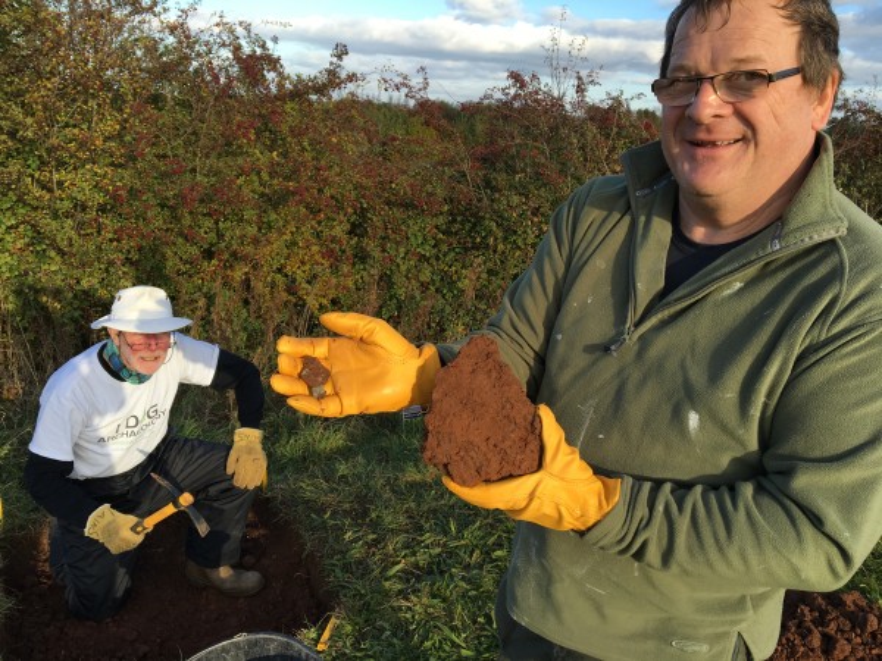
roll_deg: -4.3
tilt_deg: -14.8
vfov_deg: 48.2
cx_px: 441
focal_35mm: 29
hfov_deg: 61.7
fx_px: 739
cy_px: 330
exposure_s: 1/519
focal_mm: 4.15
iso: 25
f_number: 2.2
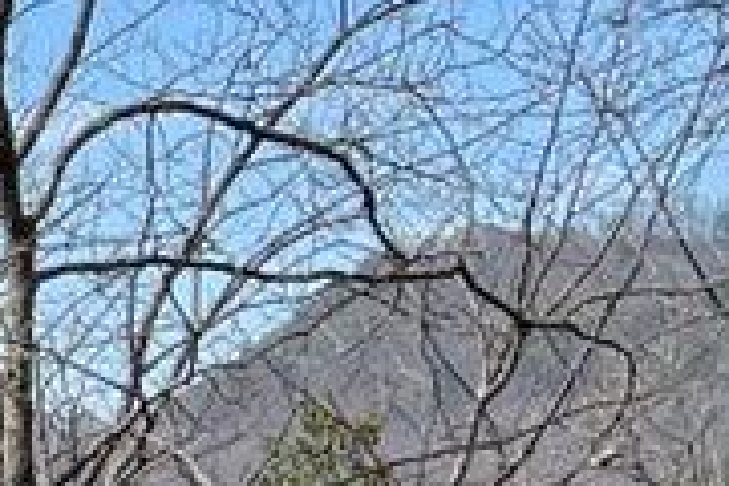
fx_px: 4151
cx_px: -1051
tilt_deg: -2.3
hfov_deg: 9.0
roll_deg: +1.5
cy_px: 733
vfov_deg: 6.6
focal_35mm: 205
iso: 50
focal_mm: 5.7
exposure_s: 1/2457
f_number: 1.5
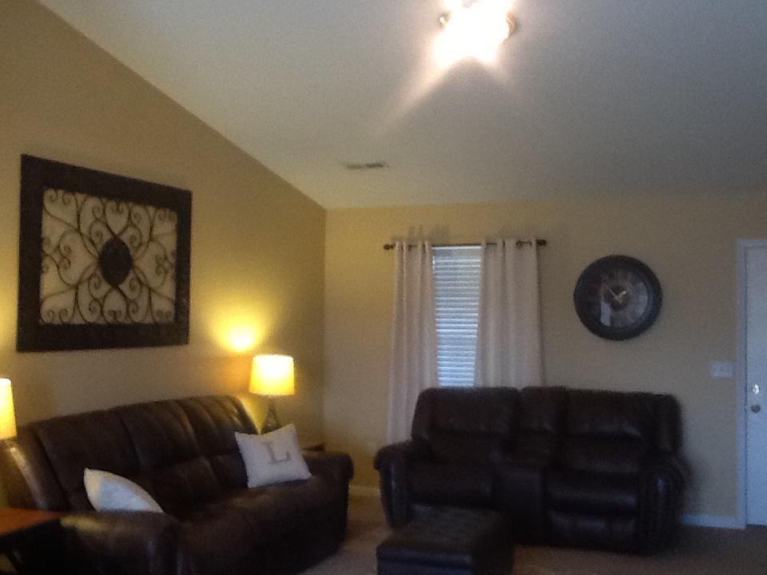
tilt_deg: +1.2
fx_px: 975
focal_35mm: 44
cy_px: 288
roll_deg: -1.2
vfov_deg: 32.9
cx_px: 384
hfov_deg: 42.9
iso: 160
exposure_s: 1/33
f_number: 2.4
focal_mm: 2.03
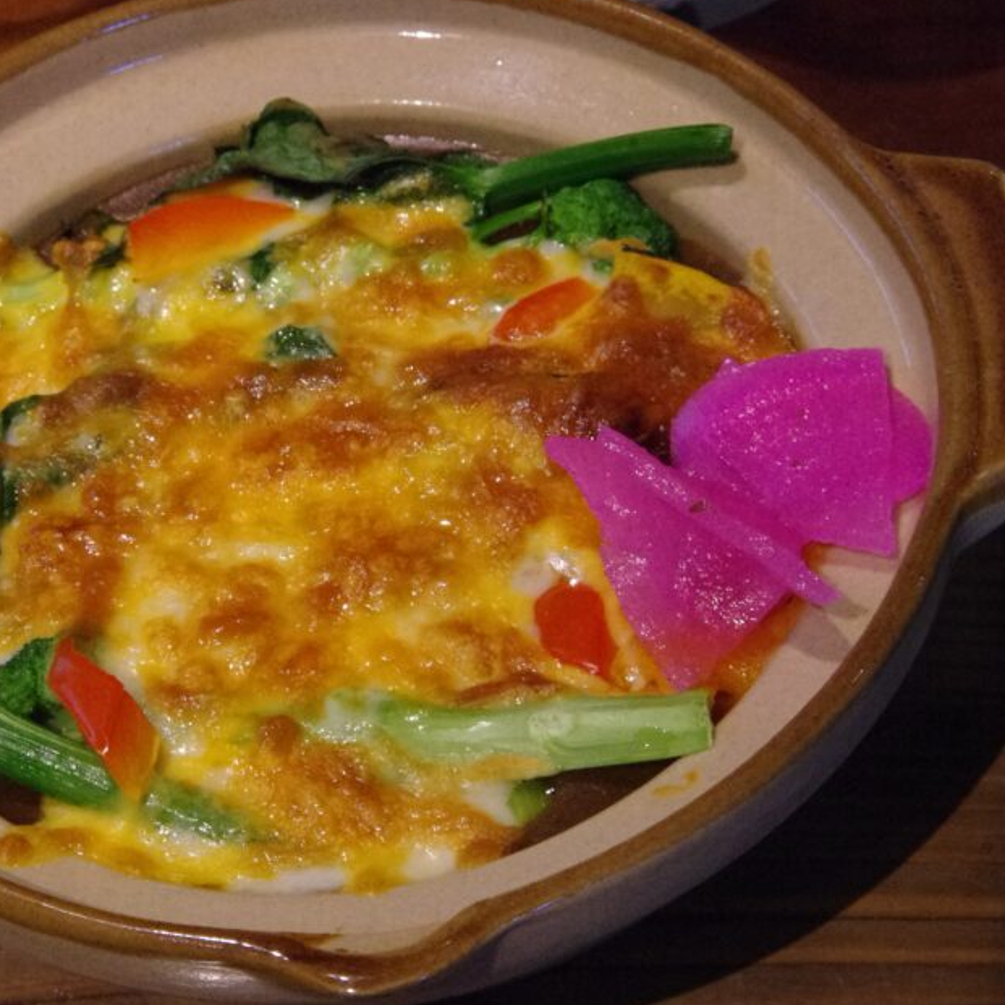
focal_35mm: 115
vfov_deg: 15.2
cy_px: 502
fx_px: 3777
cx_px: 278
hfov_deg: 15.1
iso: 6400
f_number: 14
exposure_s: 1/50
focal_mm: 55
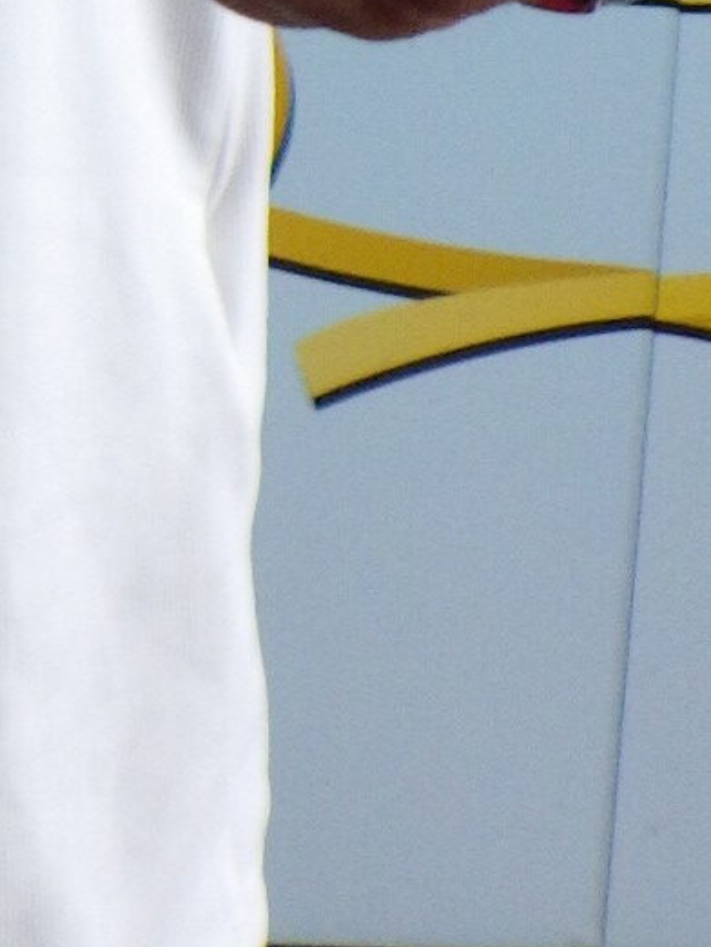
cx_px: -499
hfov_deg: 10.2
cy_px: -1272
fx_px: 3804
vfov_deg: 11.8
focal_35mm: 139
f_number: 3.5
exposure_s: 1/45
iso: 250
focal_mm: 5
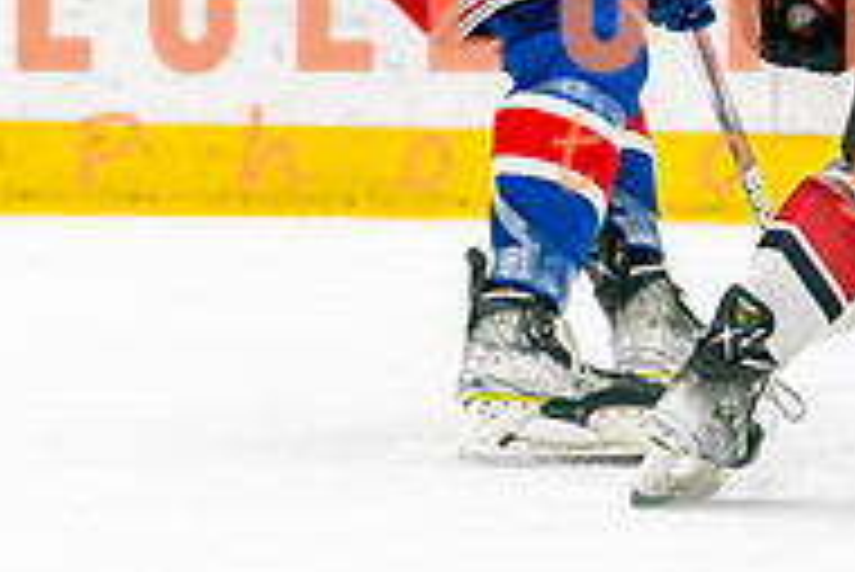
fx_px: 19323
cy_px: 172
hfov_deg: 2.5
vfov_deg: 1.7
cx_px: 712
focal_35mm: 813
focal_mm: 192
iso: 3200
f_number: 2.8
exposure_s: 1/1250
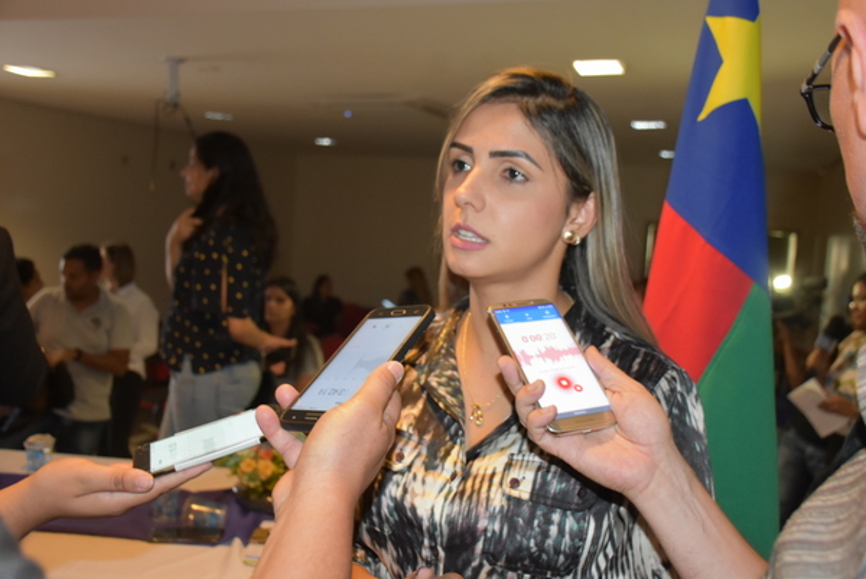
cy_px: 290
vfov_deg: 38.4
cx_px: 433
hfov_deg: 55.1
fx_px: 830
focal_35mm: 34
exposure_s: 1/60
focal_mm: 23
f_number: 3.8
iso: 1800
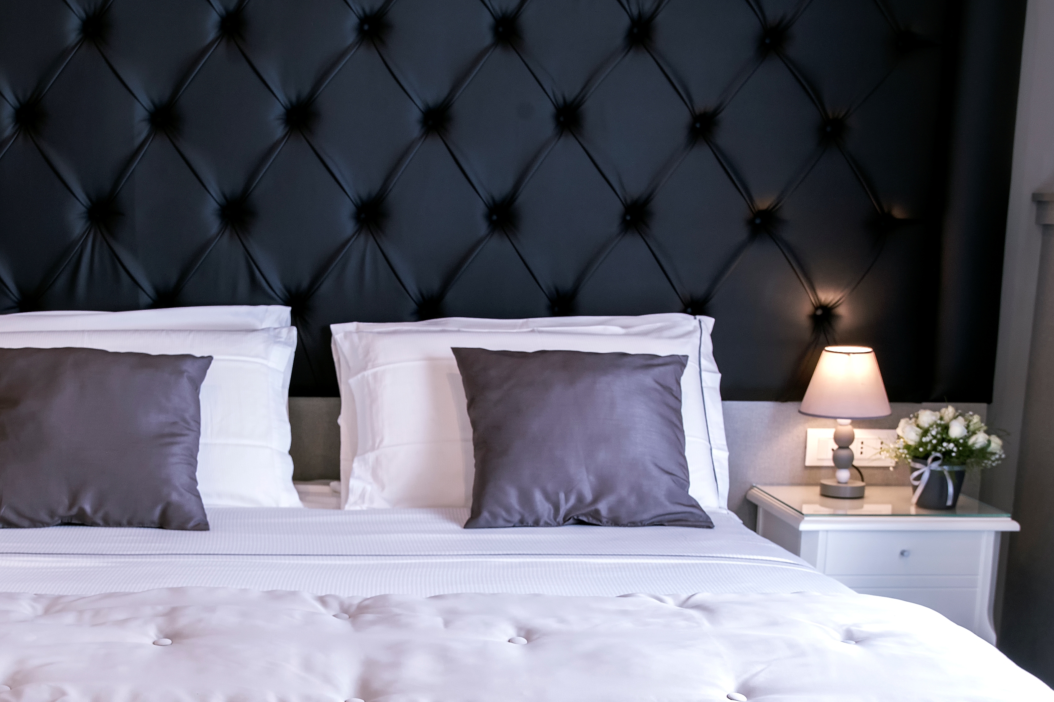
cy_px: 551
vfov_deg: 22.7
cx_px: 326
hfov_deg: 33.5
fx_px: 1727
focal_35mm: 59
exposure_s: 1/13
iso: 320
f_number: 7.1
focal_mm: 36
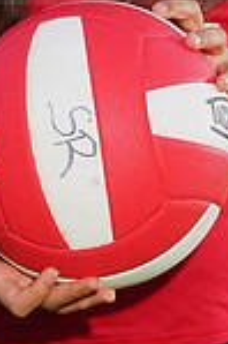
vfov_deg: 2.7
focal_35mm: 771
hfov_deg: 1.8
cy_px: -69
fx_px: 7341
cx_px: 82
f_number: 10
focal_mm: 198
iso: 200
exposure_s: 1/250
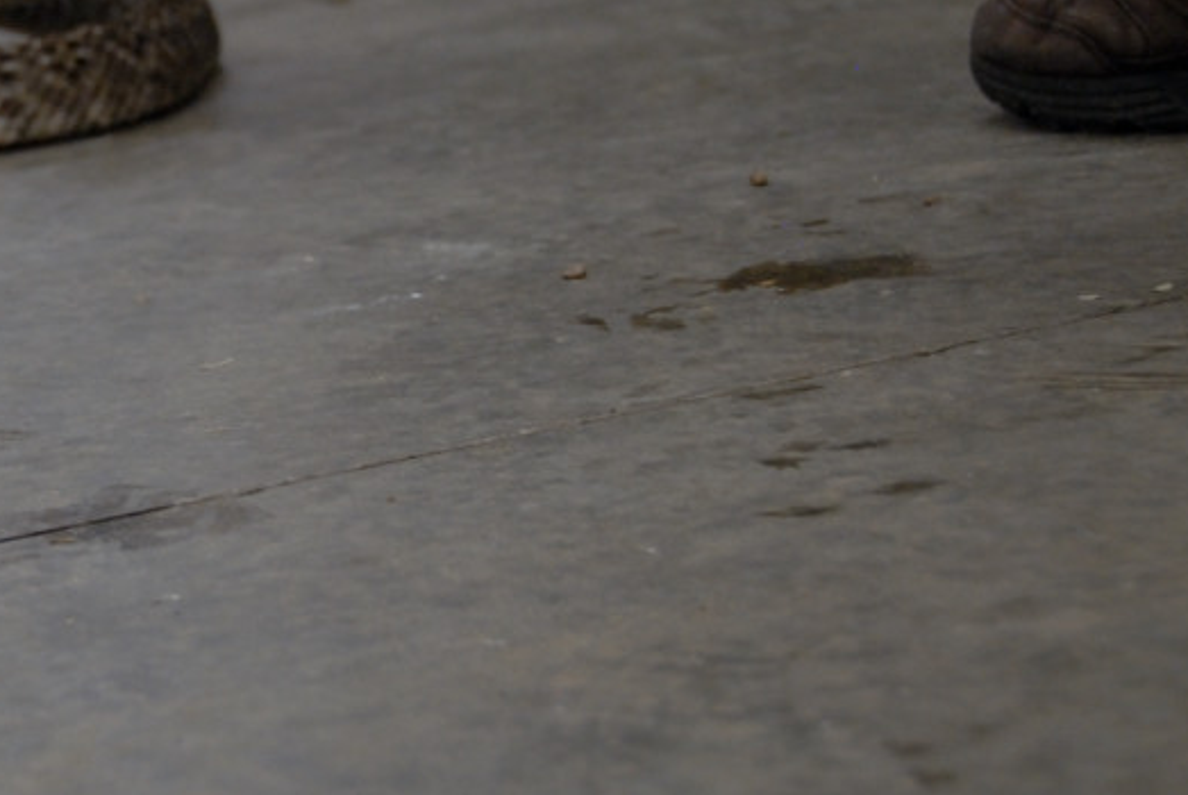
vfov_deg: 12.4
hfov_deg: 18.2
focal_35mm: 111
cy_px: 370
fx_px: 3667
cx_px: 195
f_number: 4.5
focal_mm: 40
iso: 800
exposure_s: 1/60
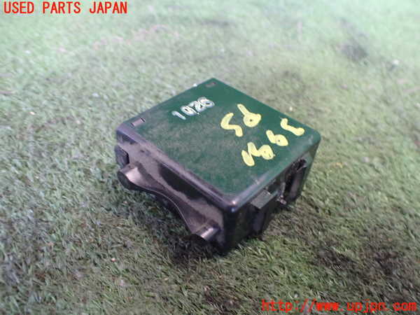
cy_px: 158
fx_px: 364
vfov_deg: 46.8
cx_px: 210
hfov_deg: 60.0
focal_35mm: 30
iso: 800
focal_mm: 5.4
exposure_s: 1/50
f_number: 2.3
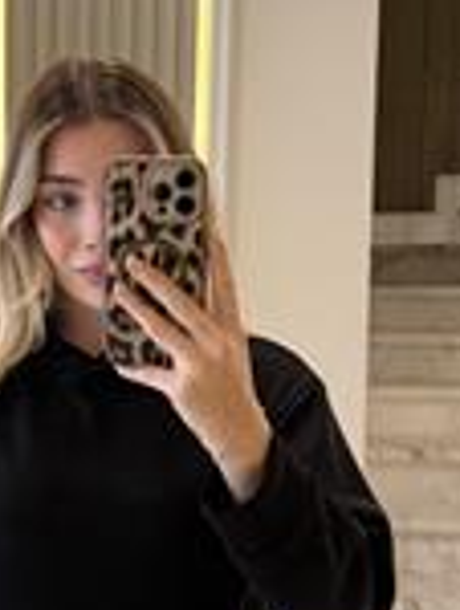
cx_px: 57
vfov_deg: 30.1
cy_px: 374
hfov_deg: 22.5
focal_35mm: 64
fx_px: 1131
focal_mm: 6.76
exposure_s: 1/50
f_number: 1.78
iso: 160
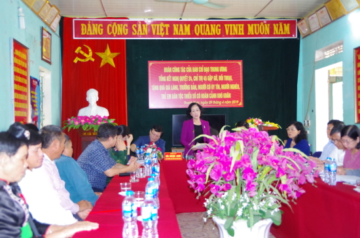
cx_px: 180
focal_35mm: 42
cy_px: 119
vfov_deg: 31.7
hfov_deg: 46.5
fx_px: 419
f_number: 4
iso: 1600
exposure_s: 1/60
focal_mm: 28
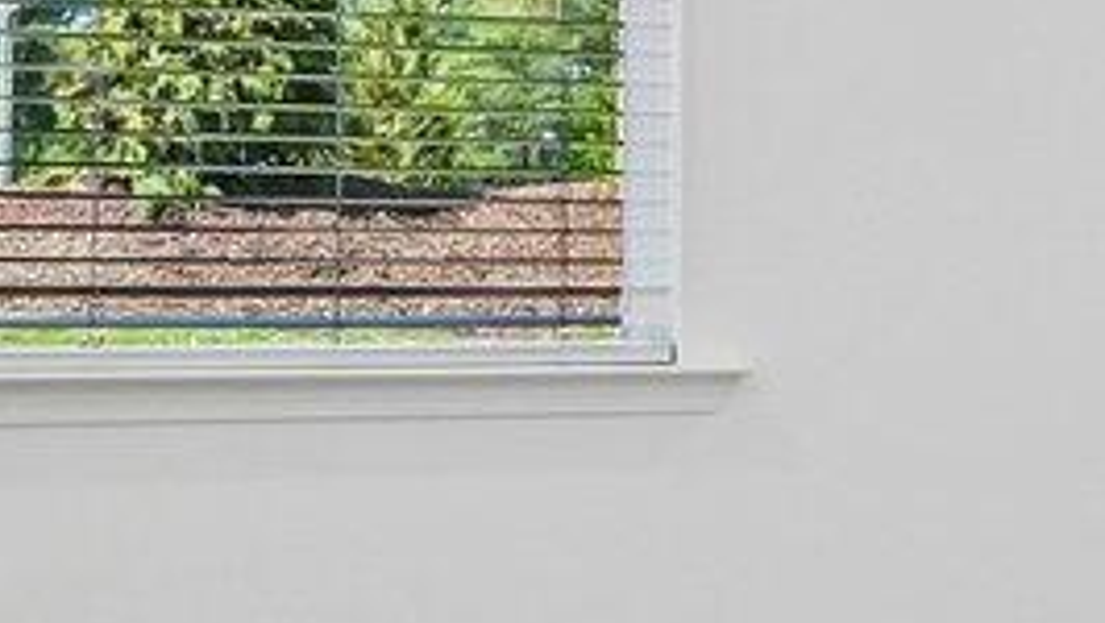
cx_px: 2509
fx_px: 3547
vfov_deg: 10.0
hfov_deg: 13.7
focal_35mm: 121
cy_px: 301
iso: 100
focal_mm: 15
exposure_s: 1/20
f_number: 8
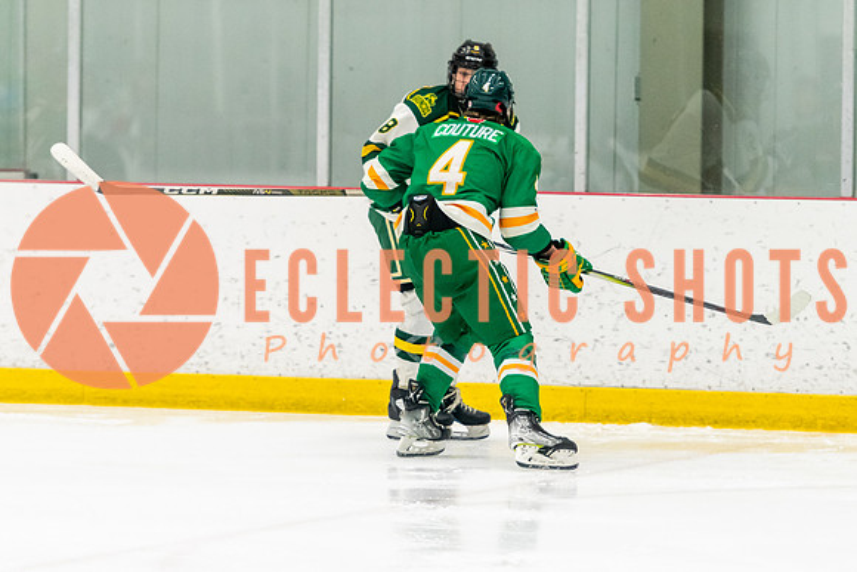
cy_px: 252
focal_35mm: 263
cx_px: 428
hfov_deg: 7.8
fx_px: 6259
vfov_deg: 5.2
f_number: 2.8
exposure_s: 1/800
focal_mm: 180
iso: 3200
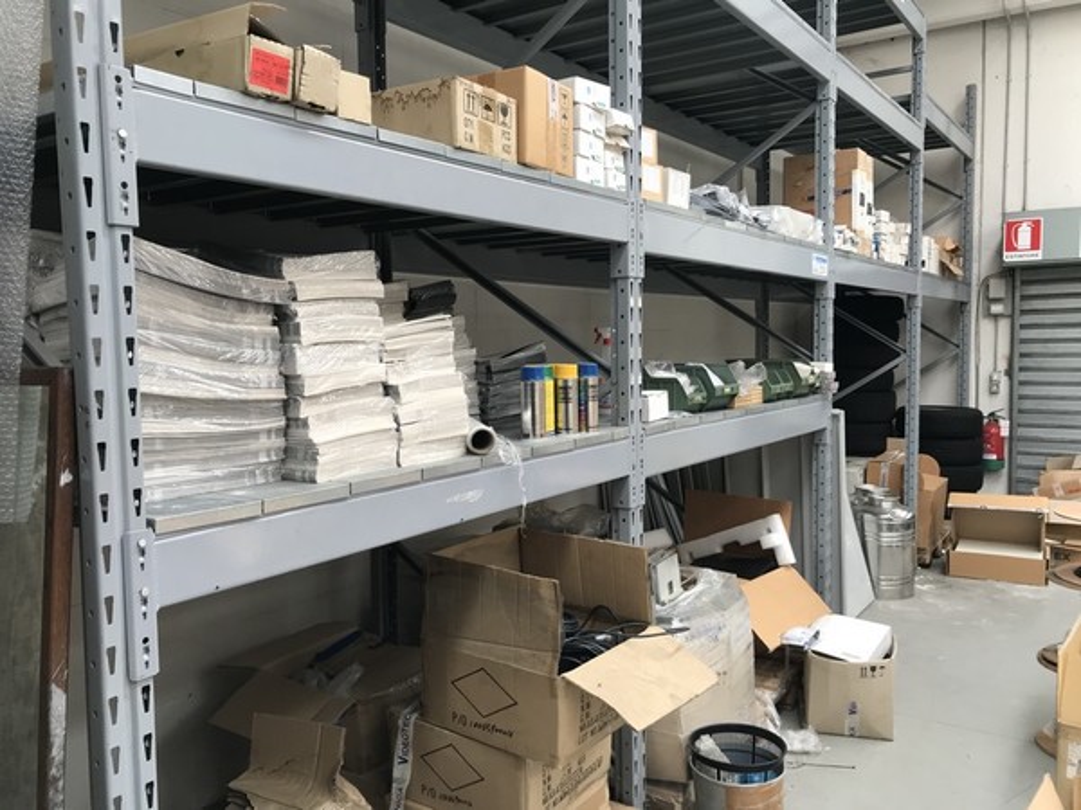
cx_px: 540
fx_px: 874
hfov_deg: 63.4
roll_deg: +0.5
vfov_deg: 49.7
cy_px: 405
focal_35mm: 28
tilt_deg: -4.0
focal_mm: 3.99
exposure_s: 1/50
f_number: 1.8
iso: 25
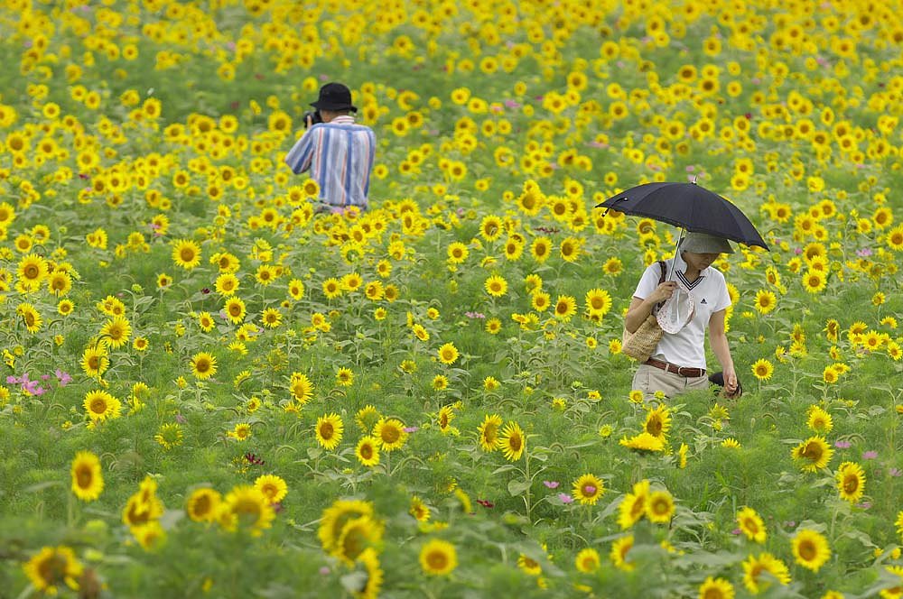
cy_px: 300
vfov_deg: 3.0
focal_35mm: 450
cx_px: 452
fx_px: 11273
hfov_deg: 4.6
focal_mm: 300
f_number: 5
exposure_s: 1/250
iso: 100
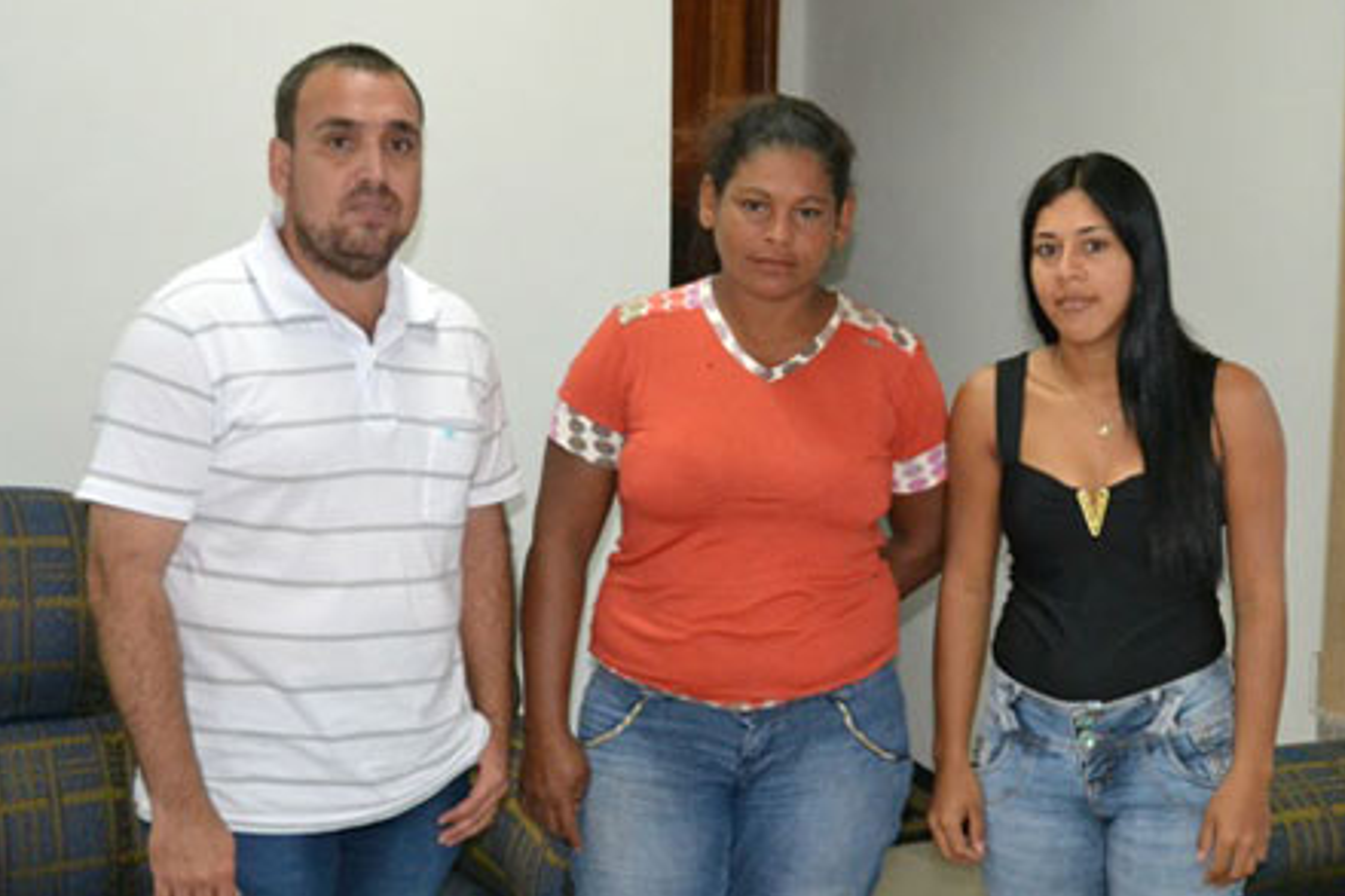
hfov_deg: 42.8
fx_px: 1718
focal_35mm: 46
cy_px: 450
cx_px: 676
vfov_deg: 29.2
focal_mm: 30
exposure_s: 1/60
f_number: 4.5
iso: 3200
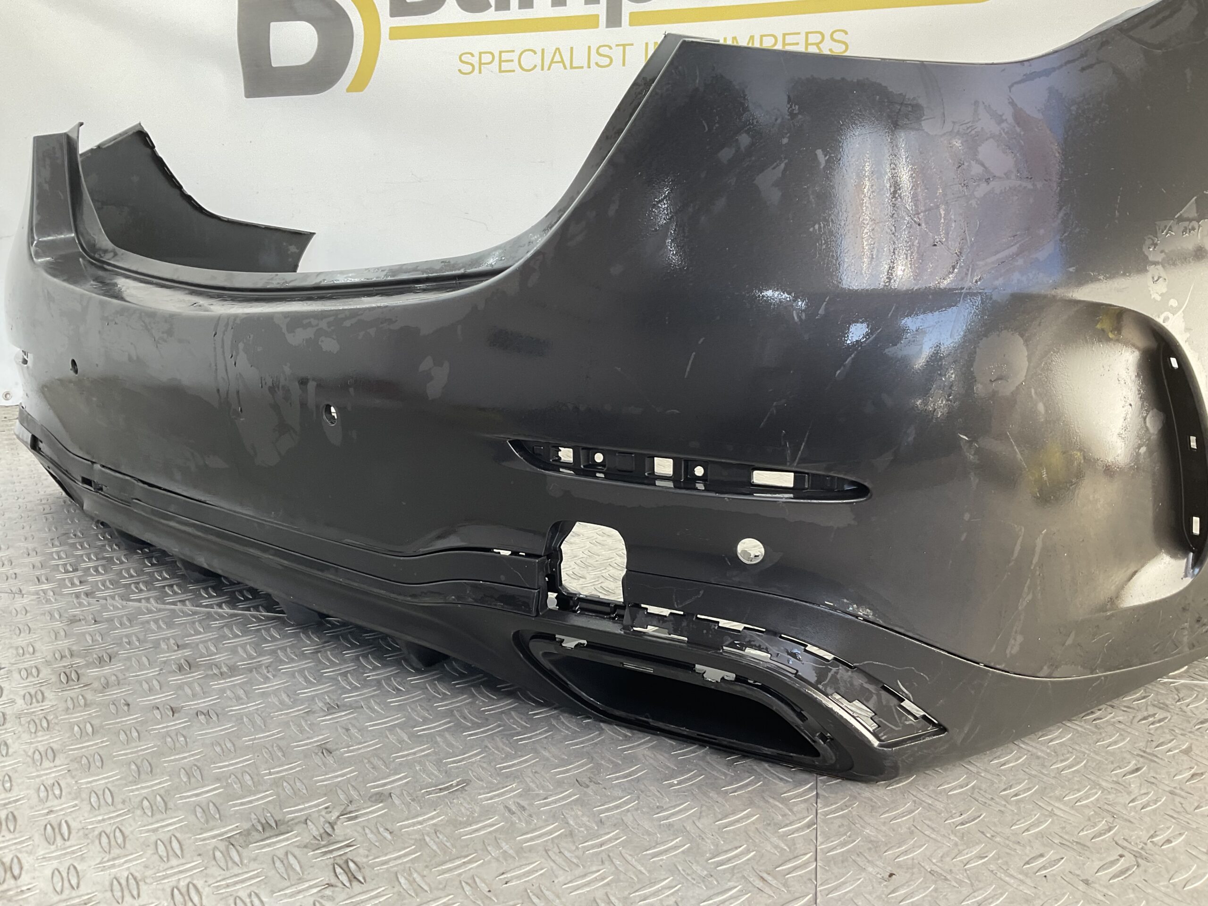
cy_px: 453
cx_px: 604
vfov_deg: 48.2
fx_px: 1012
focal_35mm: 29
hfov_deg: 61.7
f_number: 1.8
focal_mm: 3
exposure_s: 1/100
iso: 32
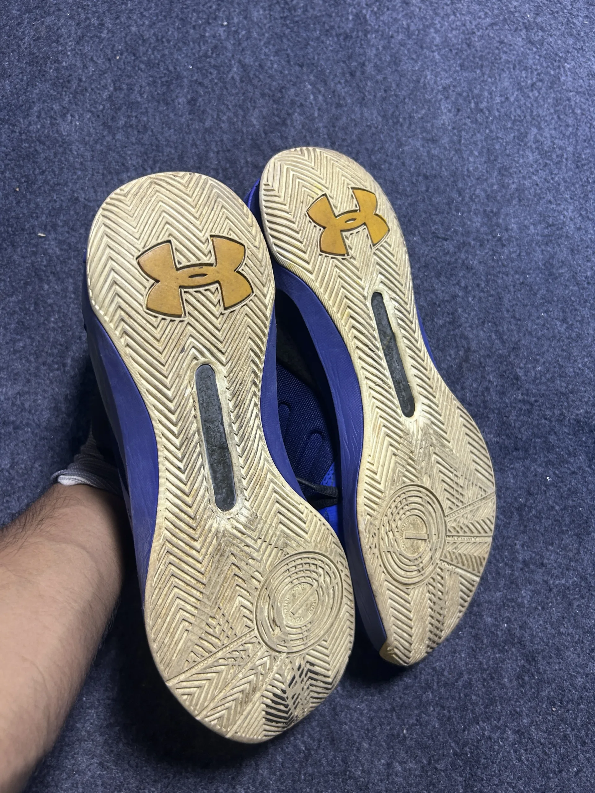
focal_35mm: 26
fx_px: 596
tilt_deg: -59.7
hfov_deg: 53.1
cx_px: 298
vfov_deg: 67.3
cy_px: 396
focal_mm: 5.7
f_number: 1.5
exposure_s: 1/50
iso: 160
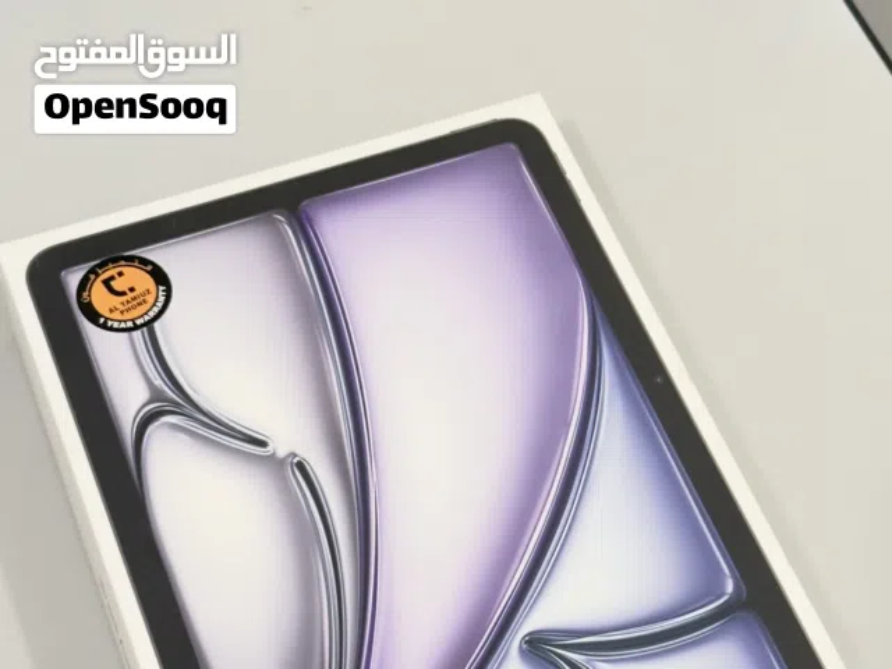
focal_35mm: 48
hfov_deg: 39.7
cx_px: 446
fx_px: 1237
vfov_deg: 30.3
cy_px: 334
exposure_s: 1/50
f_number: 1.78
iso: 250
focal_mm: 6.76
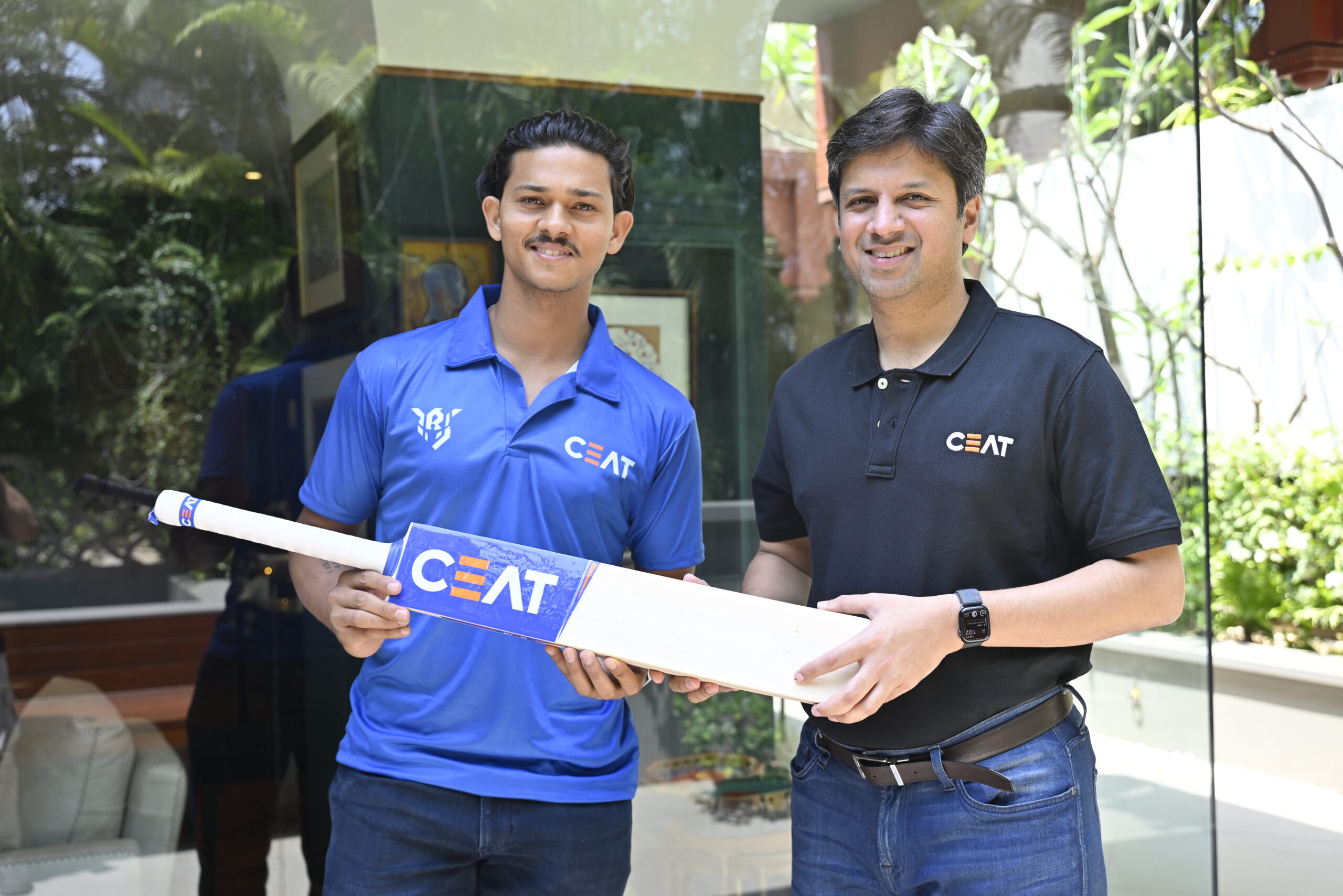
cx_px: 672
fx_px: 1492
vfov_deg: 33.4
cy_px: 448
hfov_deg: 48.5
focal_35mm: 40
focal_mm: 40
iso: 250
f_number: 4
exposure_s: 1/250
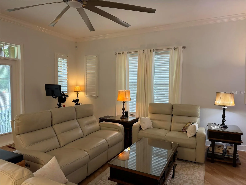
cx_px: 123
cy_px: 92
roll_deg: +0.2
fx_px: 171
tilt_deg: -3.5
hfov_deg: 71.6
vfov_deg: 56.8
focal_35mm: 24
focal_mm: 6.76
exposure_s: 1/60
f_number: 1.78
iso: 160
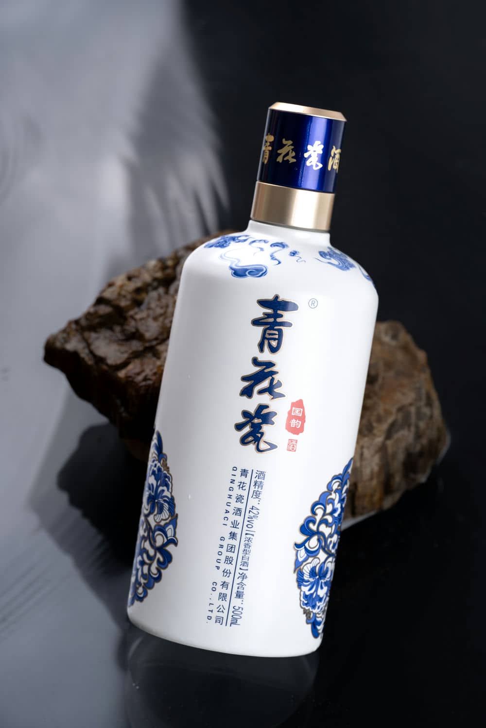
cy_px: 364
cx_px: 243
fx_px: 2126
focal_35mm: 105
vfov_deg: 19.5
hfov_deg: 13.0
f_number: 7.1
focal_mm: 105
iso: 500
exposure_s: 1/200
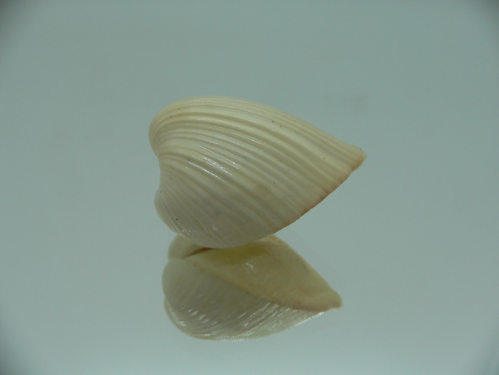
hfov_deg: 52.6
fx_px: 505
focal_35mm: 35
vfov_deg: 40.7
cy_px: 188
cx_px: 250
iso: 80
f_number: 2.8
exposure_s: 1/60
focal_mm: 4.6
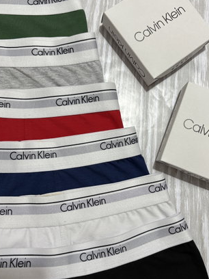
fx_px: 274
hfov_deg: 41.7
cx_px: 117
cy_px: 140
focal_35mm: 34
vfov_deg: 54.0
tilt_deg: -78.7
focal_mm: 5.96
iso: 160
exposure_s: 1/60
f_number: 1.6
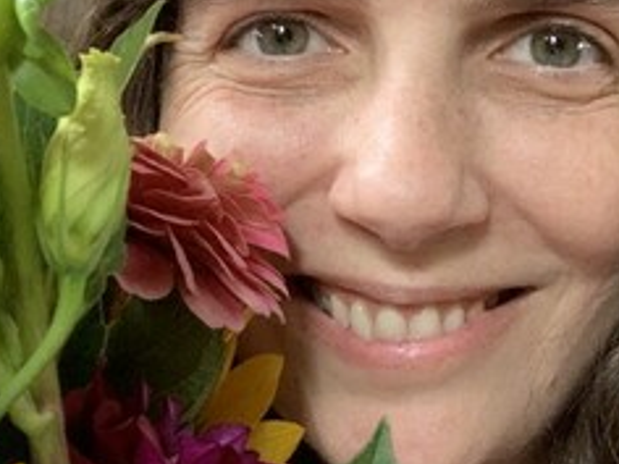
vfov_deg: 16.8
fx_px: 1574
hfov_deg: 22.2
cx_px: 414
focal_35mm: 88
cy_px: 212
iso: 320
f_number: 2.2
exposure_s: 1/40
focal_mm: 2.87
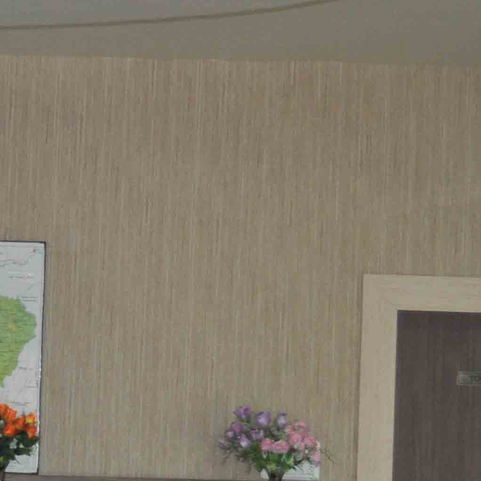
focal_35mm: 171
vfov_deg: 10.2
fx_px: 2688
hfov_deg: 9.9
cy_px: 443
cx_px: -241
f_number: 4.8
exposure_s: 1/60
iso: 800
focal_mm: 32
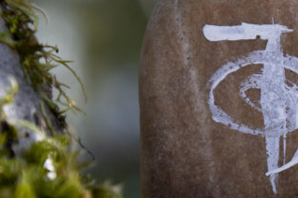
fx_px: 3683
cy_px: 95
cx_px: 355
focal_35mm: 445
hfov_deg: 4.6
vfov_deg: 3.1
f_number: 8
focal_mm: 92
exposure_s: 1/200
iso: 320
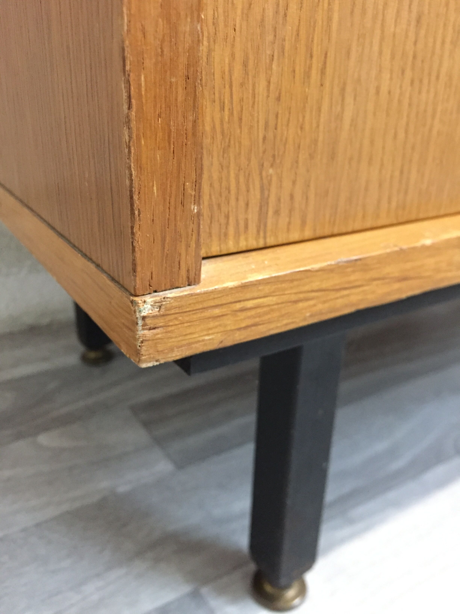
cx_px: 230
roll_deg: -1.8
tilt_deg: -24.1
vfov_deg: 61.7
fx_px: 514
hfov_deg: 48.2
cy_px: 307
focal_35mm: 29
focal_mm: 4.15
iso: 400
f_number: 2.2
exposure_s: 1/17
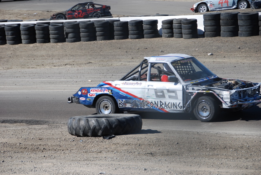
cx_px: 130
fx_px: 1035
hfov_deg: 14.4
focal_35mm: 142
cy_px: 88
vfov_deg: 9.7
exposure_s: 1/500
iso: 110
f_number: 5.6
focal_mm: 95
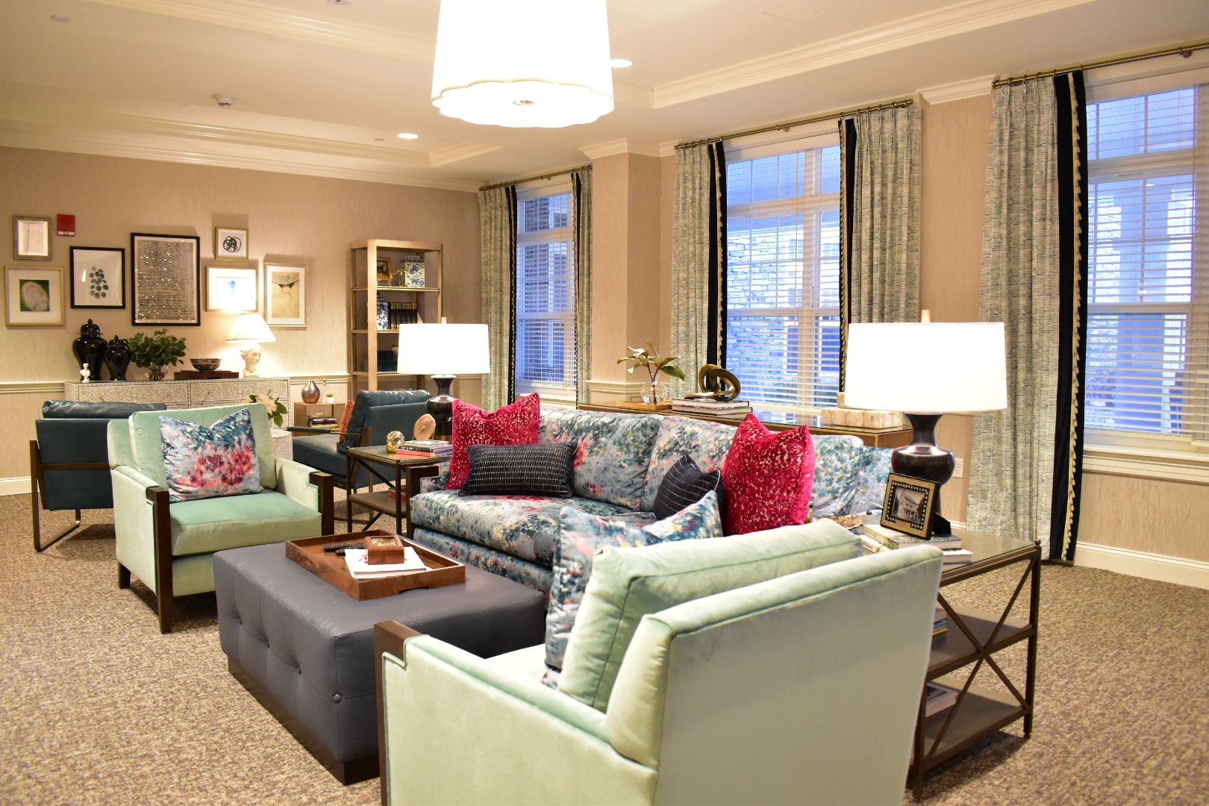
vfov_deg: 47.9
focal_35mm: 27
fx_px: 907
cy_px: 403
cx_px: 604
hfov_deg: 67.4
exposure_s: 1/30
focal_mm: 18
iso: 2000
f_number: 4.5
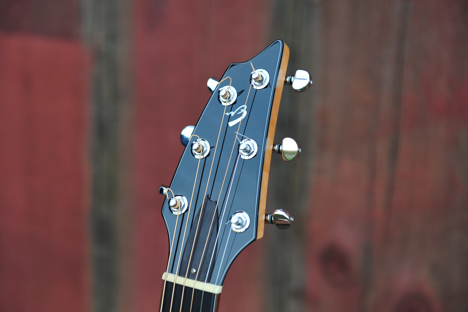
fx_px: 909
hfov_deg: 28.9
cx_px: 234
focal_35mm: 70
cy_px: 156
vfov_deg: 19.4
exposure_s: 1/320
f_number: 3.5
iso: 200
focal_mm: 70
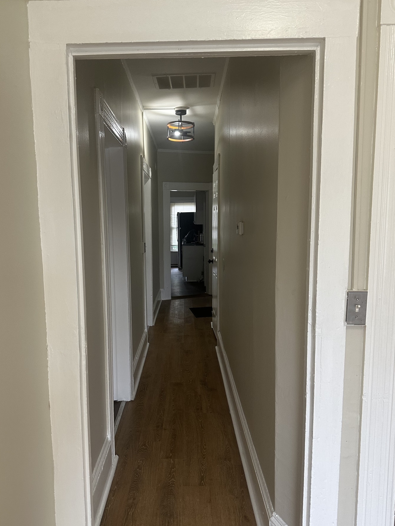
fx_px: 411
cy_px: 269
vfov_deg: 65.3
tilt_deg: -6.6
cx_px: 178
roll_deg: +0.5
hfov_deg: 51.3
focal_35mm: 27
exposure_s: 1/120
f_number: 1.78
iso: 200
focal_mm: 6.86
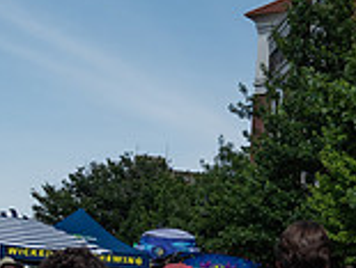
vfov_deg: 14.6
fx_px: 1051
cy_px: 165
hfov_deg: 18.9
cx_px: 322
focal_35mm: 102
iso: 200
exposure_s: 1/1600
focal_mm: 24
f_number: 5
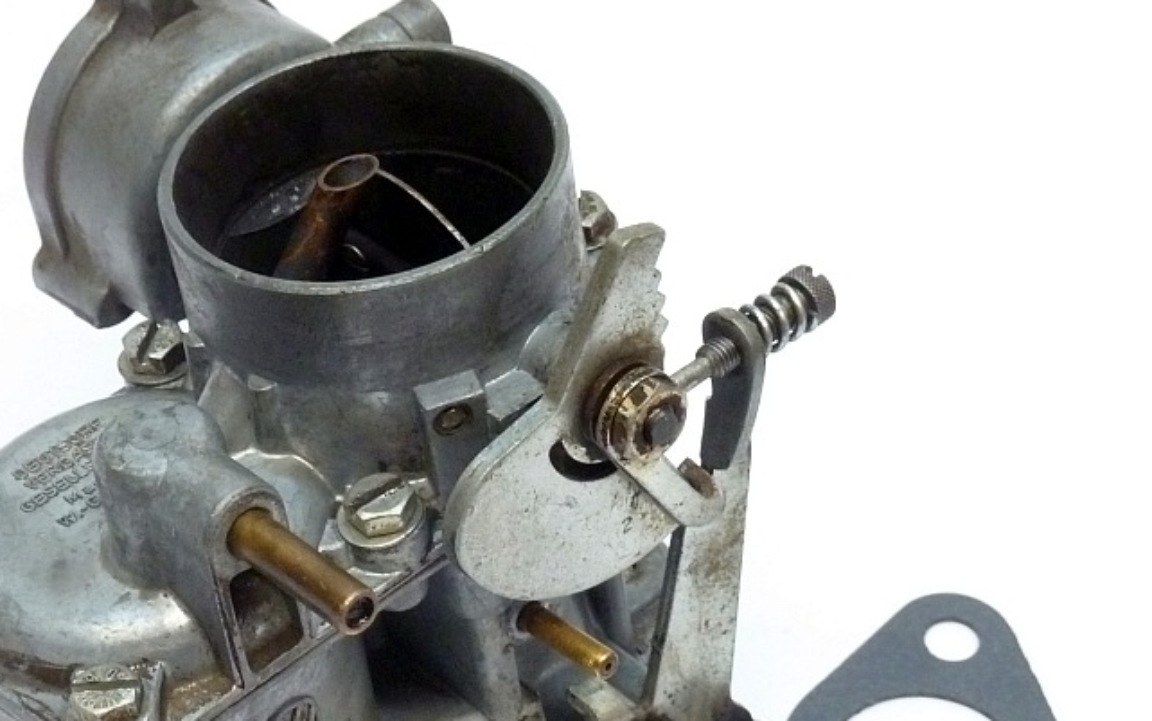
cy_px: 527
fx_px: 2858
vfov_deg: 14.3
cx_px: 454
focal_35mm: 91
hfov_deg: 22.8
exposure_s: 1/15
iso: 400
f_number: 3.9
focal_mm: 9.7
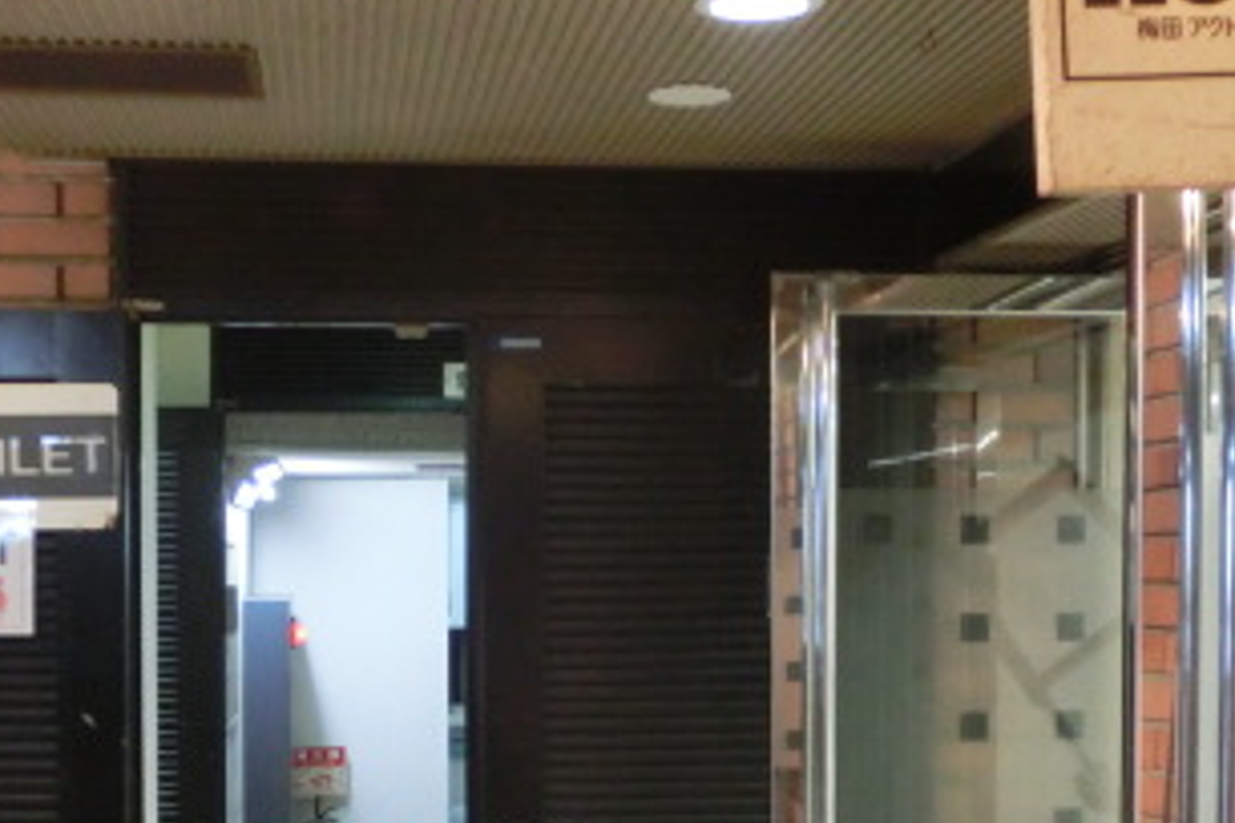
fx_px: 2092
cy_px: 650
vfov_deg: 22.0
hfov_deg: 32.8
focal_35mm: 61
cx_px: 525
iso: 800
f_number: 3
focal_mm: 5
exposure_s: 1/60
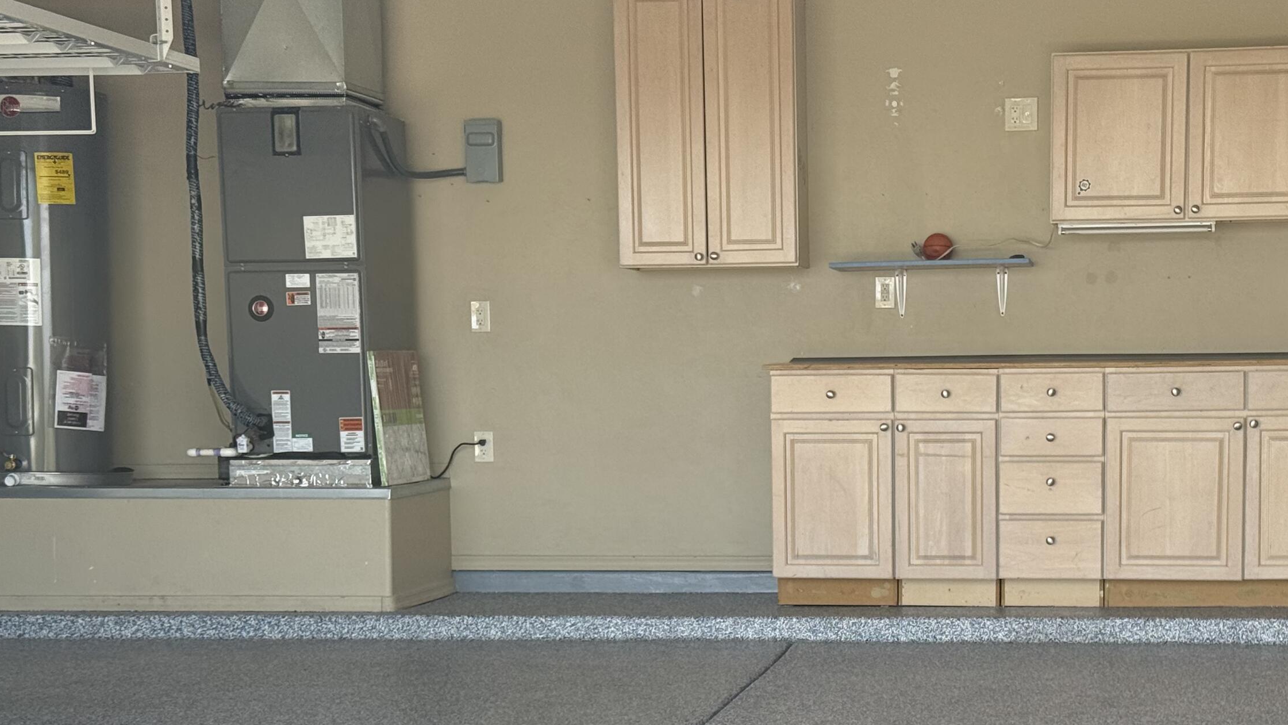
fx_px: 2391
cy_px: 599
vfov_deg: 17.1
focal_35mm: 70
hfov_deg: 30.0
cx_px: 840
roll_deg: -0.6
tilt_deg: -7.1
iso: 80
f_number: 1.78
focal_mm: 6.76
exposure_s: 1/762
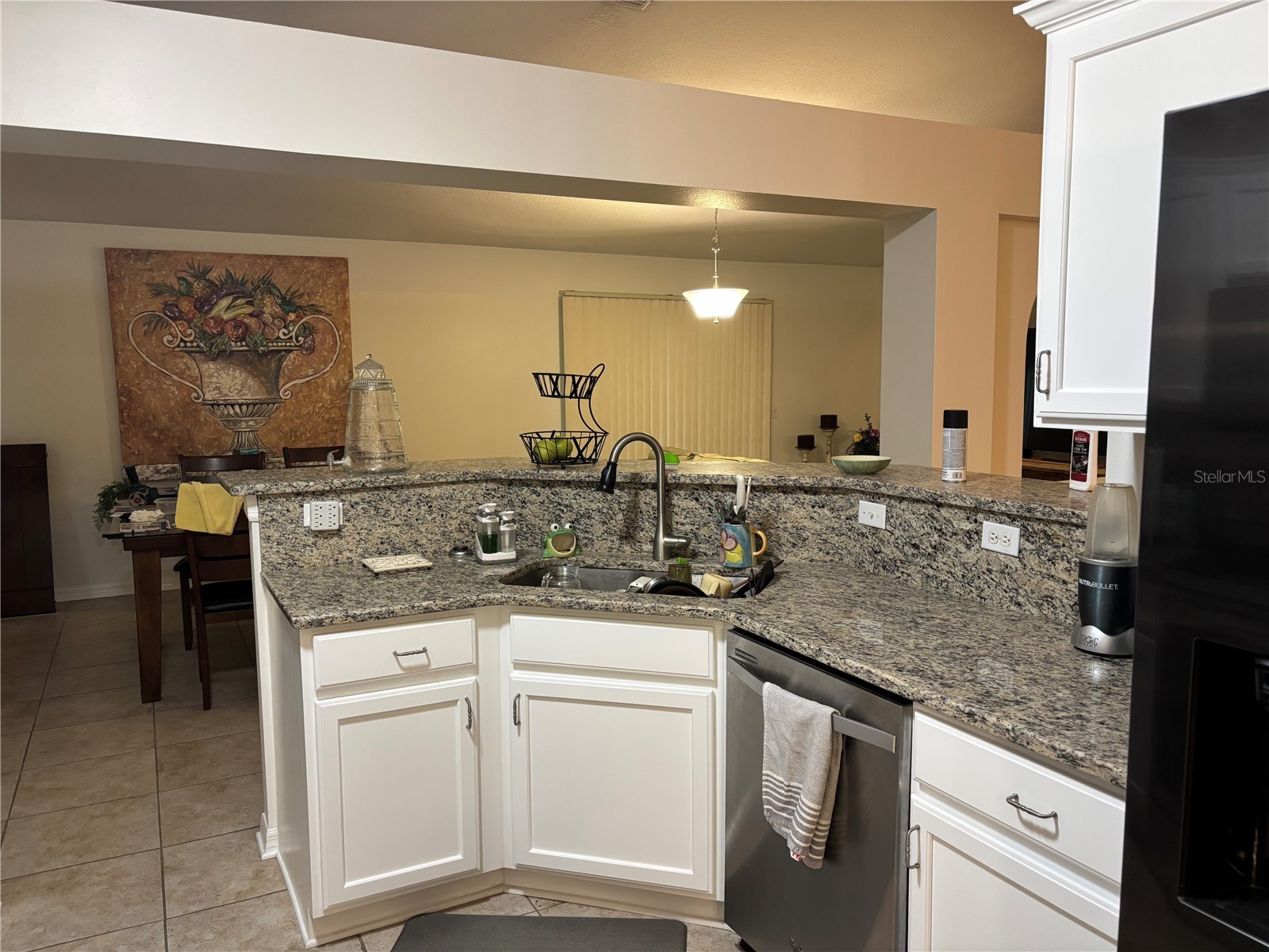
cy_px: 476
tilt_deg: -7.0
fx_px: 953
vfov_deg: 53.1
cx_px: 634
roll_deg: +0.5
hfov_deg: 67.3
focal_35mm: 26
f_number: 1.6
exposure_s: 1/60
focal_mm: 5.96
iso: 250
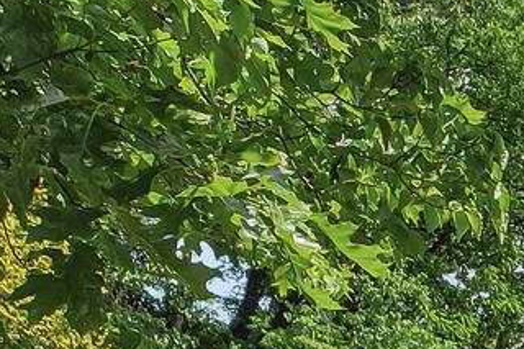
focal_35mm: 141
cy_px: 651
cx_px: 1282
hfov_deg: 11.7
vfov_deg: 9.2
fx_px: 2051
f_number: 2.8
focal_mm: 8.4
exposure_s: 1/1600
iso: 100
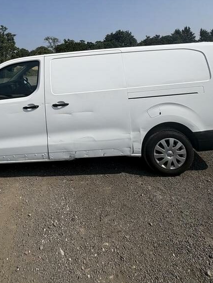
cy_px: 67
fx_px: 180
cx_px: 74
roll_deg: +6.2
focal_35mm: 22
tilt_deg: +10.6
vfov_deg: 70.6
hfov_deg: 59.9
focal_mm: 2.22
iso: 50
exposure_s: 1/4630
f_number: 2.2
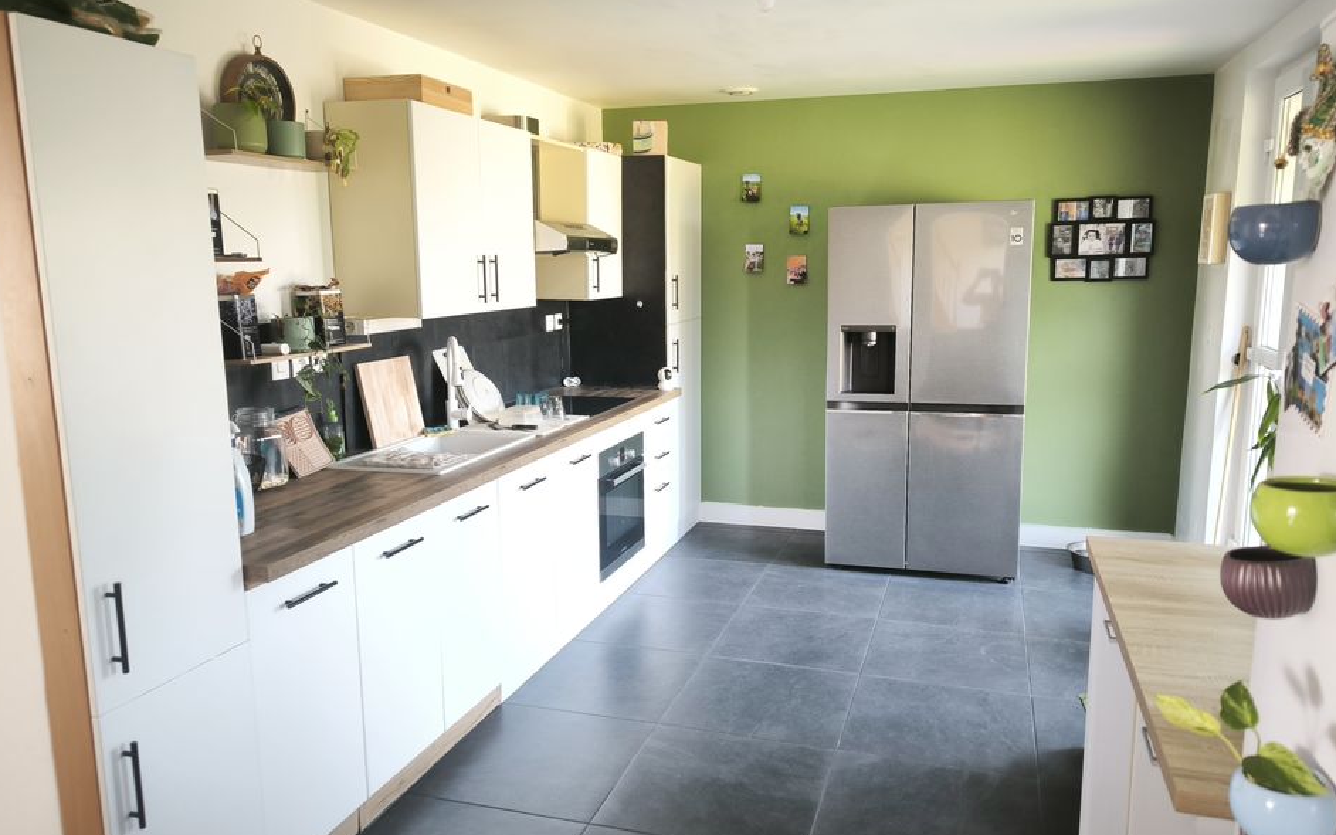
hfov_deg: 68.4
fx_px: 983
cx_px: 691
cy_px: 424
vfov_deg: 46.0
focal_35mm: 27
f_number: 1.9
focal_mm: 6.92
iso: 500
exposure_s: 1/50
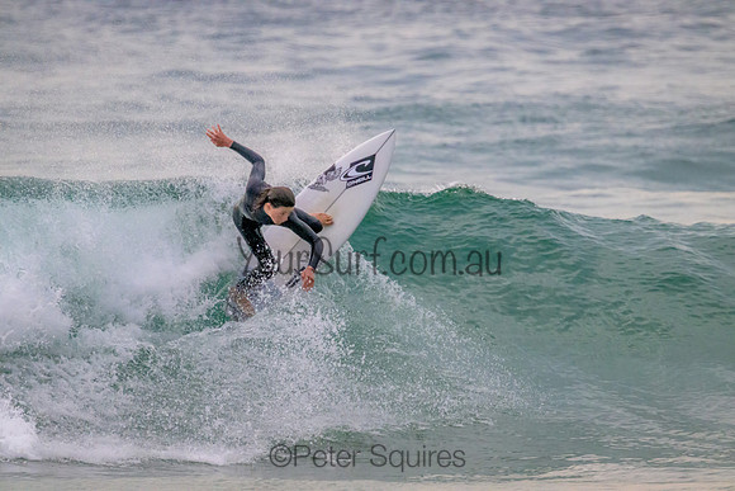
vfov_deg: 1.7
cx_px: 368
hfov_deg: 2.6
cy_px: 246
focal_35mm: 800
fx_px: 16336
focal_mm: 800
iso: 10000
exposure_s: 1/2000
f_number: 11
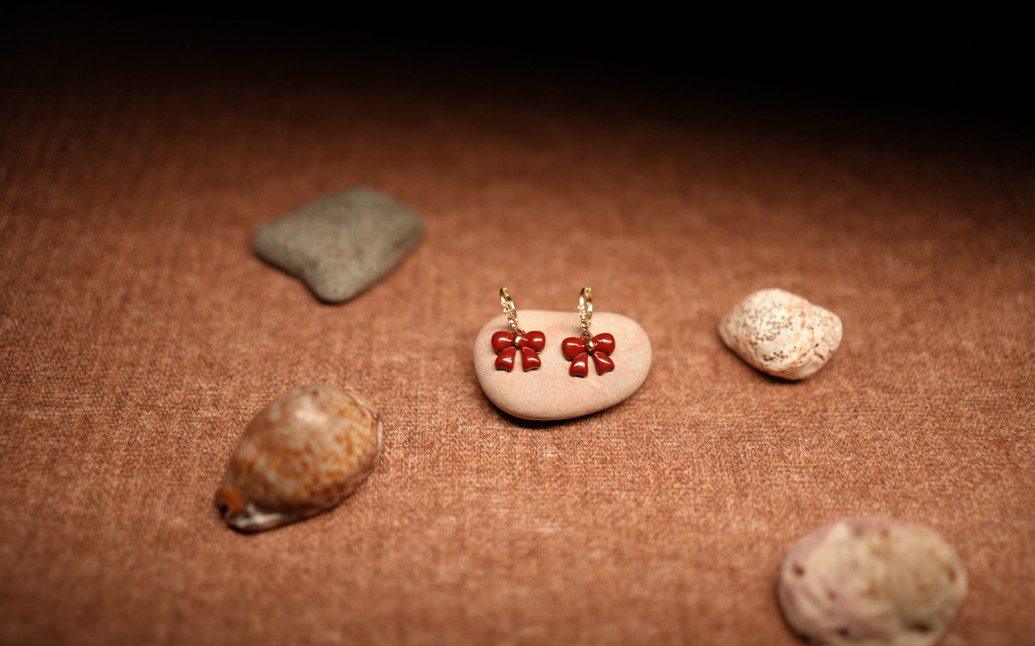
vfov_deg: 35.3
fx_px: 1015
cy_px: 332
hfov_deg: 54.0
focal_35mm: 36
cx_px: 521
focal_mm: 35
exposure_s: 1/200
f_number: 1.4
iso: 100
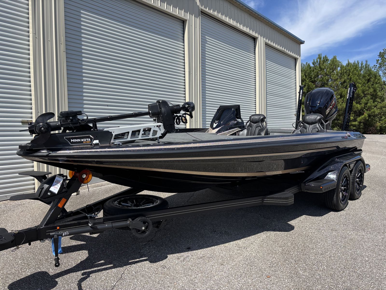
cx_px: 193
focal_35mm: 26
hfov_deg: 67.3
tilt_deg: -1.2
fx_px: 290
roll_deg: -0.3
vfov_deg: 53.1
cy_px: 145
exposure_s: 1/3205
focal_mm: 5.96
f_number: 1.6
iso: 50
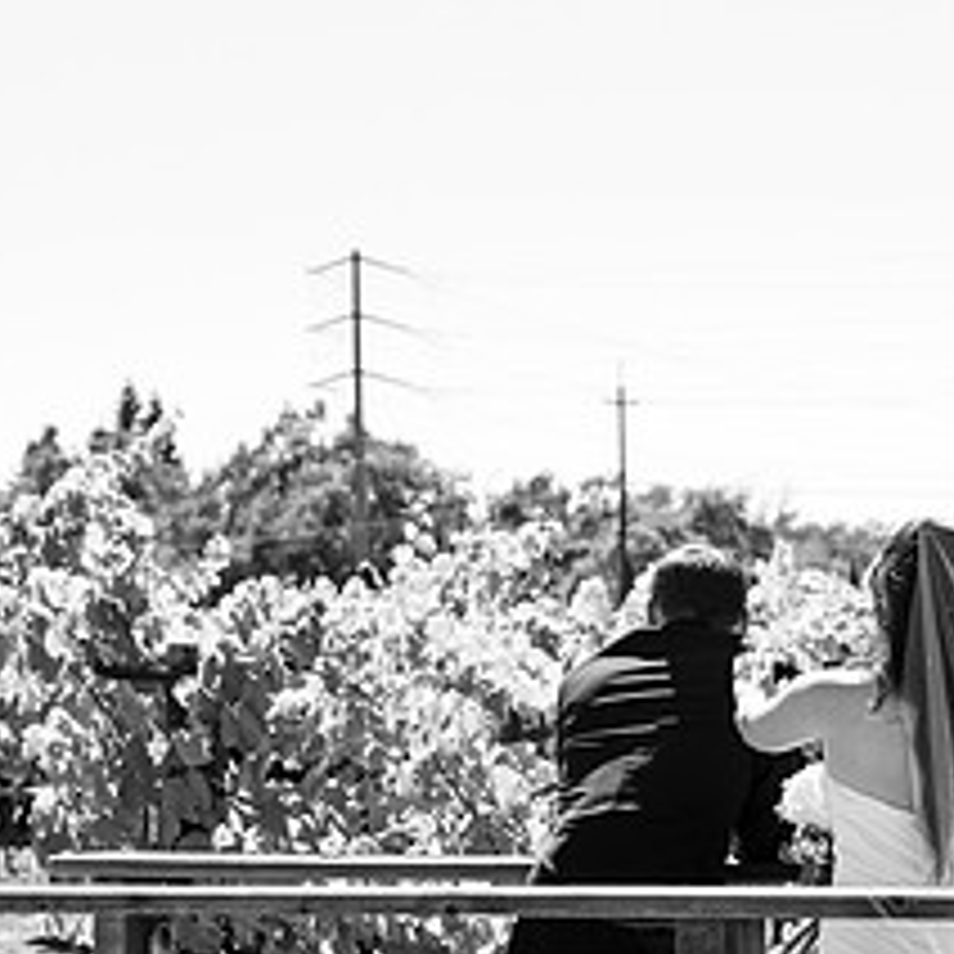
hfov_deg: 15.2
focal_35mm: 114
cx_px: 770
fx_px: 3555
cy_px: 583
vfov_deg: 15.3
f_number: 4
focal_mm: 49
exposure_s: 1/500
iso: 200
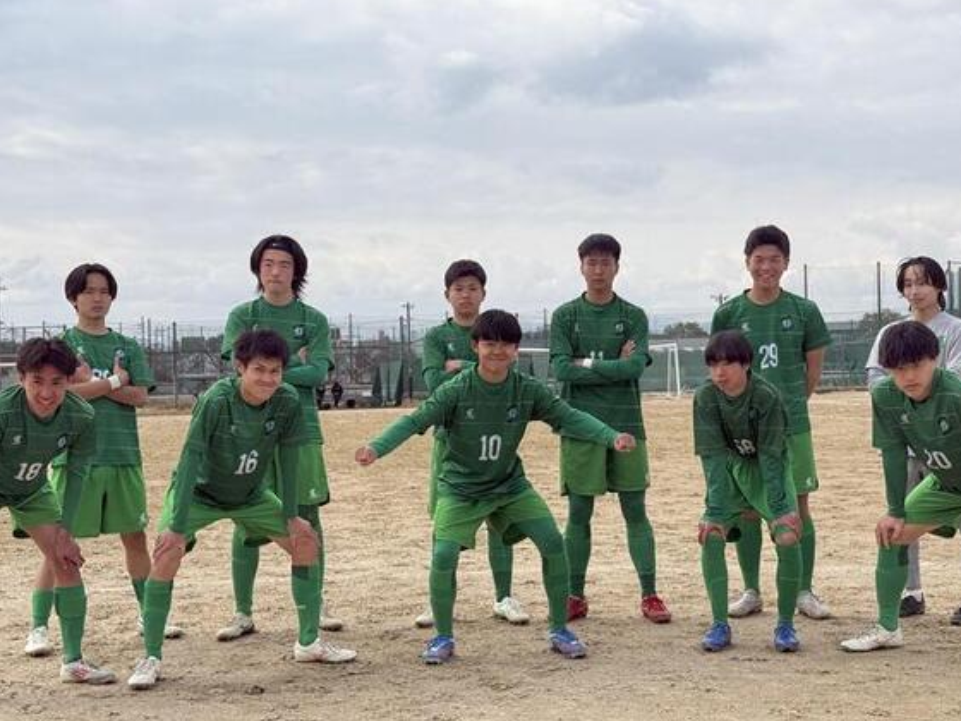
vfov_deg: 24.4
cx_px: 489
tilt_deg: +0.1
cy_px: 379
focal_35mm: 60
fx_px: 1666
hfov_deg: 32.2
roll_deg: +1.7
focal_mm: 6.76
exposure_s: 1/4329
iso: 80
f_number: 1.78
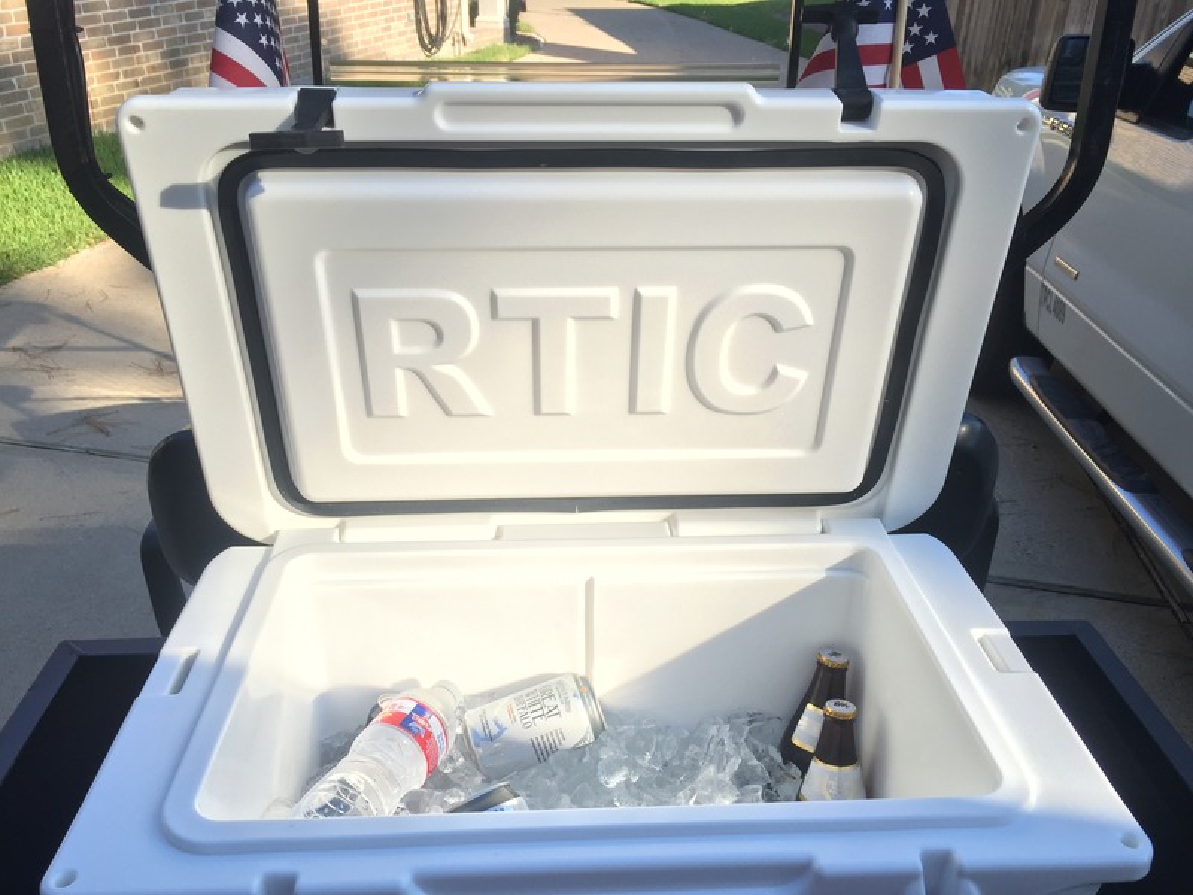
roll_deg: -1.3
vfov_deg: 48.2
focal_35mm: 29
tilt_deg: -27.8
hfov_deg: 61.7
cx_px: 596
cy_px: 448
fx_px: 999
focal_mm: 4.15
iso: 32
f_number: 2.2
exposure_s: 1/706
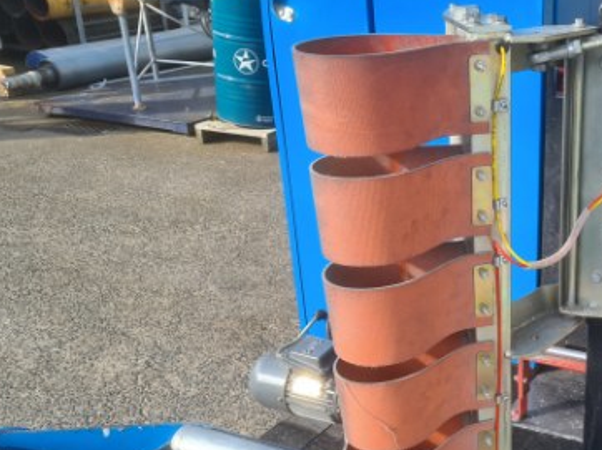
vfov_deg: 31.0
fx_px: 799
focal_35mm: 46
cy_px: 327
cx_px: 506
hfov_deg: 39.2
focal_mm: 5.4
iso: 50
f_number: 1.8
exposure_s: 1/487
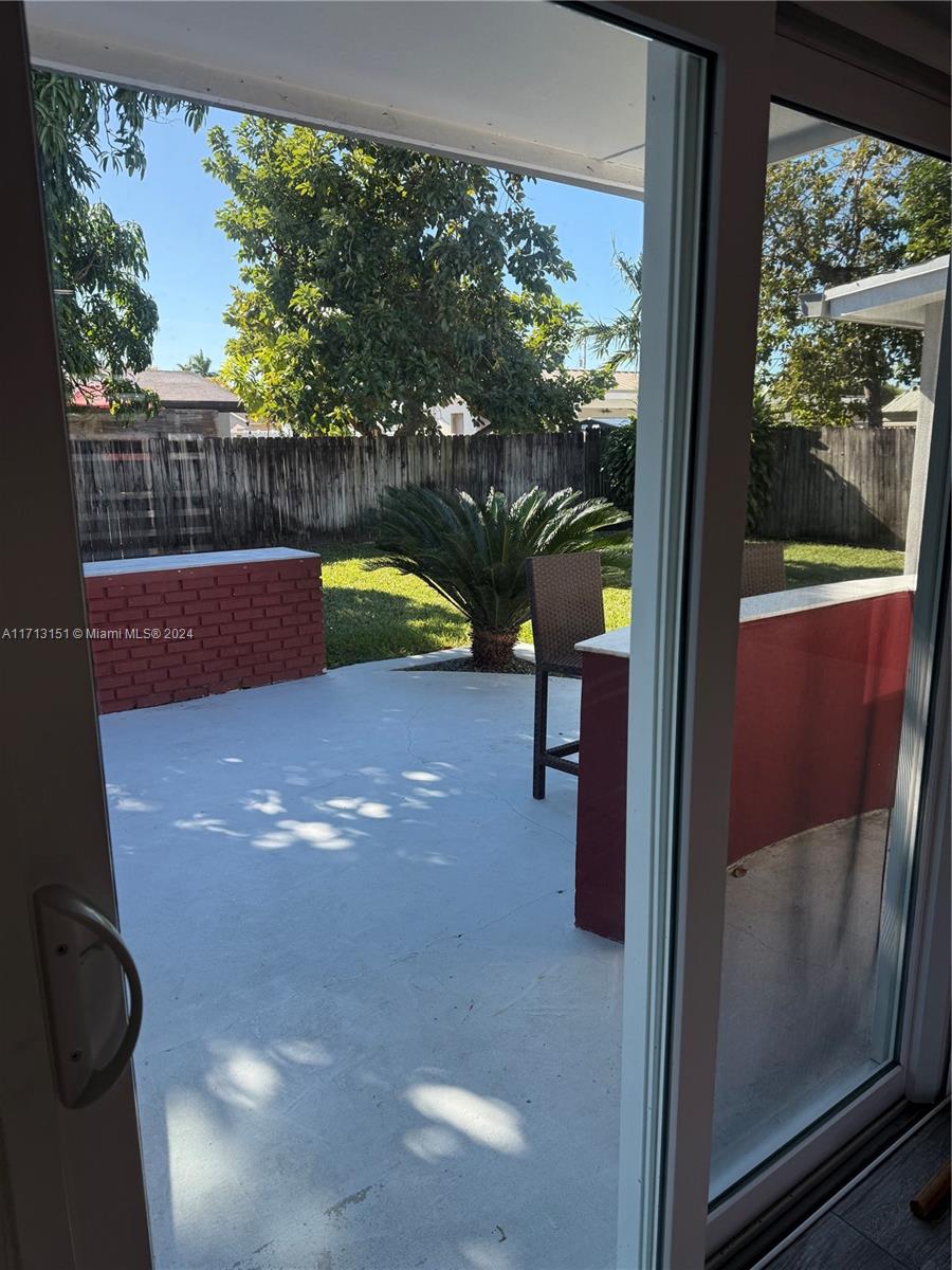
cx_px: 476
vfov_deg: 71.6
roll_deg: +2.7
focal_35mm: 24
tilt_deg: -8.7
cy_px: 635
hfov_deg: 56.8
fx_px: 880
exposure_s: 1/742
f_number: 1.78
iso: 100
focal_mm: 6.76
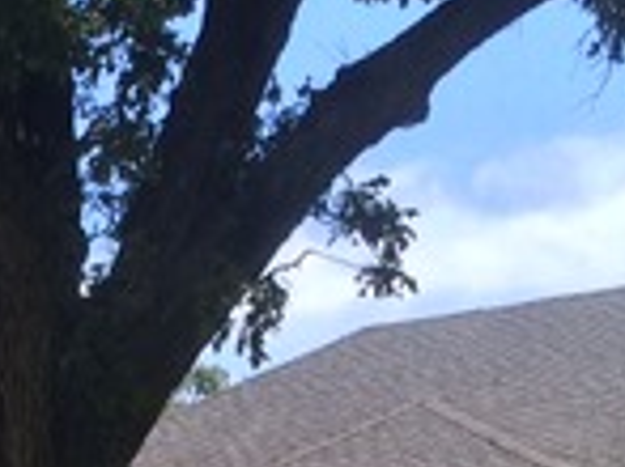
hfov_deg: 15.4
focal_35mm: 126
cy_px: 942
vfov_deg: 10.7
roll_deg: -0.7
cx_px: -4
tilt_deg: +4.4
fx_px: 2273
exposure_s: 1/933
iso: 32
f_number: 2.2
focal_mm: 4.15
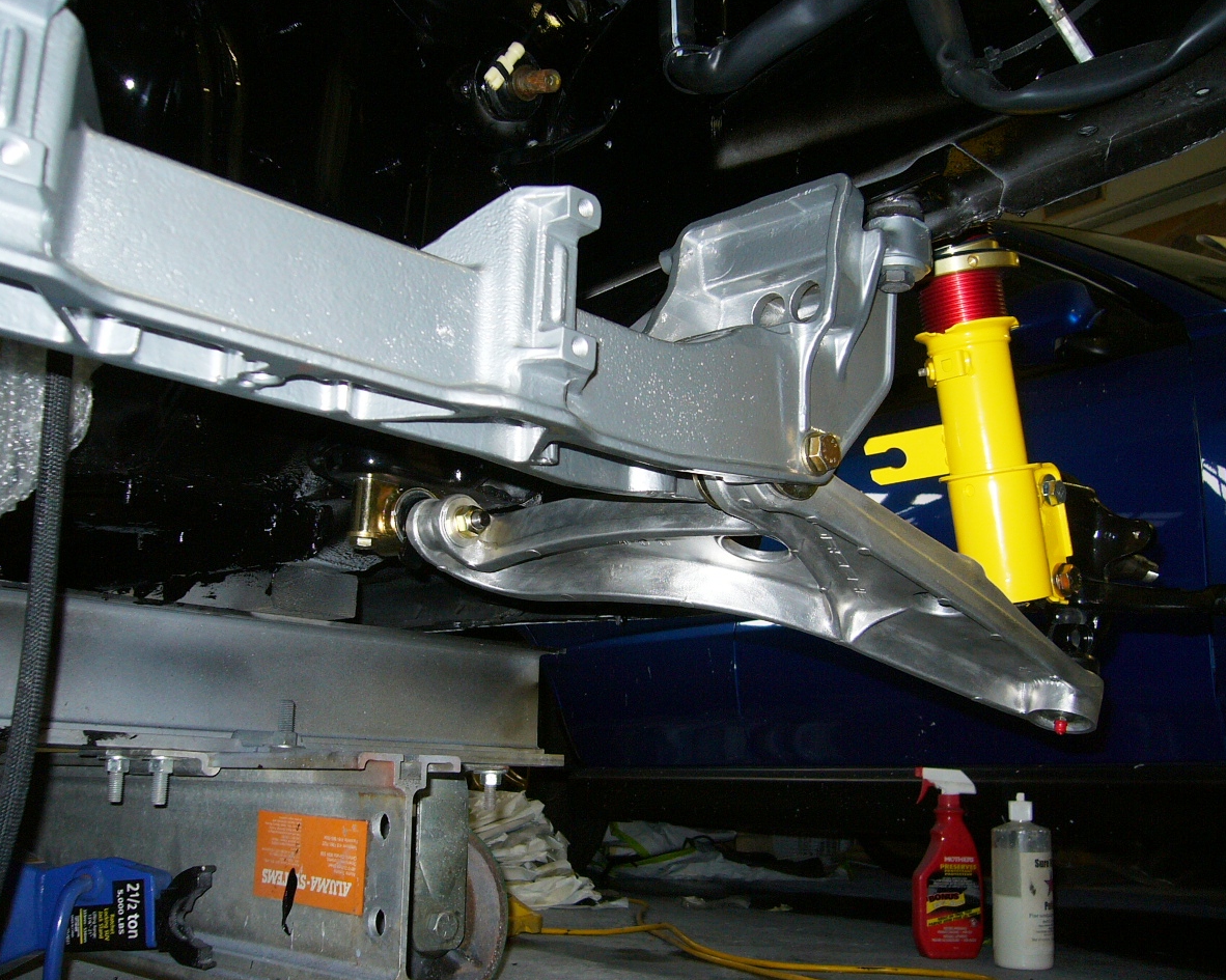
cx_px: 573
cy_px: 493
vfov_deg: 40.1
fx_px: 1342
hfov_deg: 49.1
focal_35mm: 37
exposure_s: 1/60
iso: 100
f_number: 2.8
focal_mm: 5.8
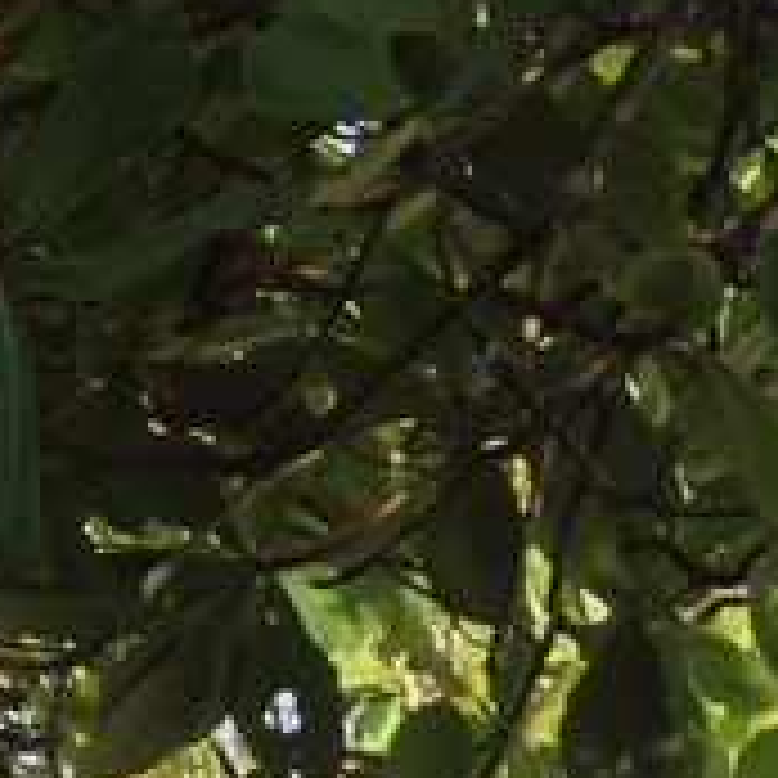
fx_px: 5442
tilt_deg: -4.4
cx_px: 580
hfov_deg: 8.2
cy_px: 1749
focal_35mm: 214
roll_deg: +2.1
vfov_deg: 7.7
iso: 50
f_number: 2.4
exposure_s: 1/812
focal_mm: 4.28
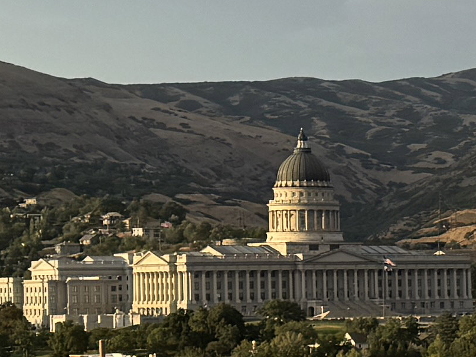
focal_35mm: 170
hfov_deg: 10.0
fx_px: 2338
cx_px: 1174
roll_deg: +0.5
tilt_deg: -1.2
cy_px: 326
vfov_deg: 8.7
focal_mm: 6.76
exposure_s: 1/1151
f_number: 1.78
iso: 80
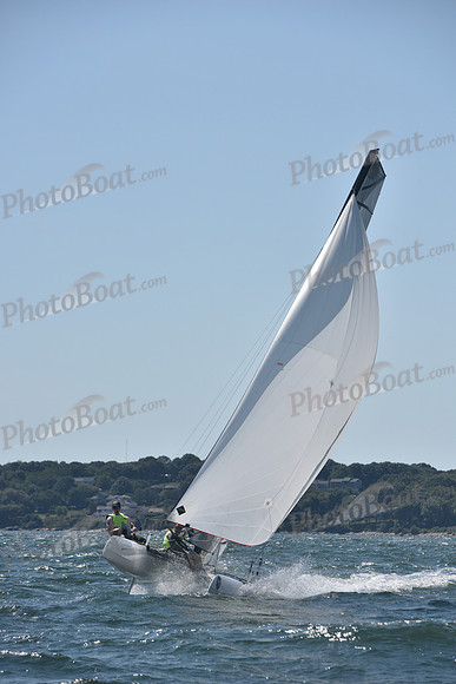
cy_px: 342
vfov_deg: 15.2
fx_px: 2563
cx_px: 228
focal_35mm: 135
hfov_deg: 10.2
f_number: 6.3
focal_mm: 135
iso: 250
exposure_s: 1/1250
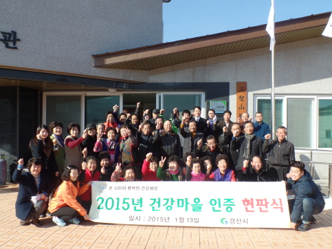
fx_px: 278
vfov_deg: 48.2
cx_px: 169
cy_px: 128
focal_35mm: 29
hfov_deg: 61.7
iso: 80
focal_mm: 5
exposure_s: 1/500
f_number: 3.7
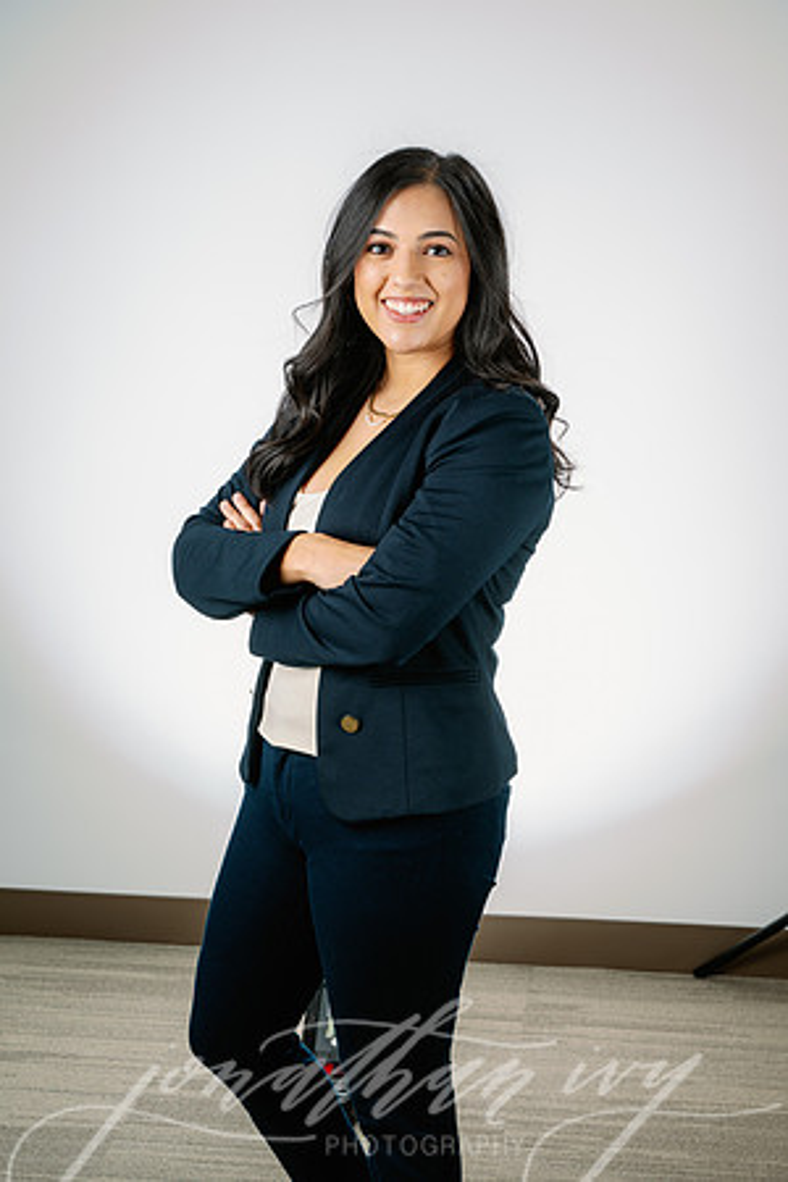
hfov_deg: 19.5
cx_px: 394
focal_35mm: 70
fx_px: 2298
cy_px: 591
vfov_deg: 28.8
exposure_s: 1/160
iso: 125
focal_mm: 70
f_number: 8
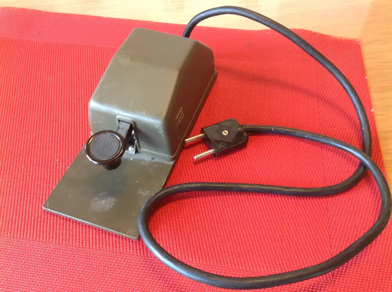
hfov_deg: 52.7
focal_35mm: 35
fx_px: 396
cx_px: 196
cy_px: 146
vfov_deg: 40.6
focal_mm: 4.28
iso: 125
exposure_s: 1/15
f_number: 2.4
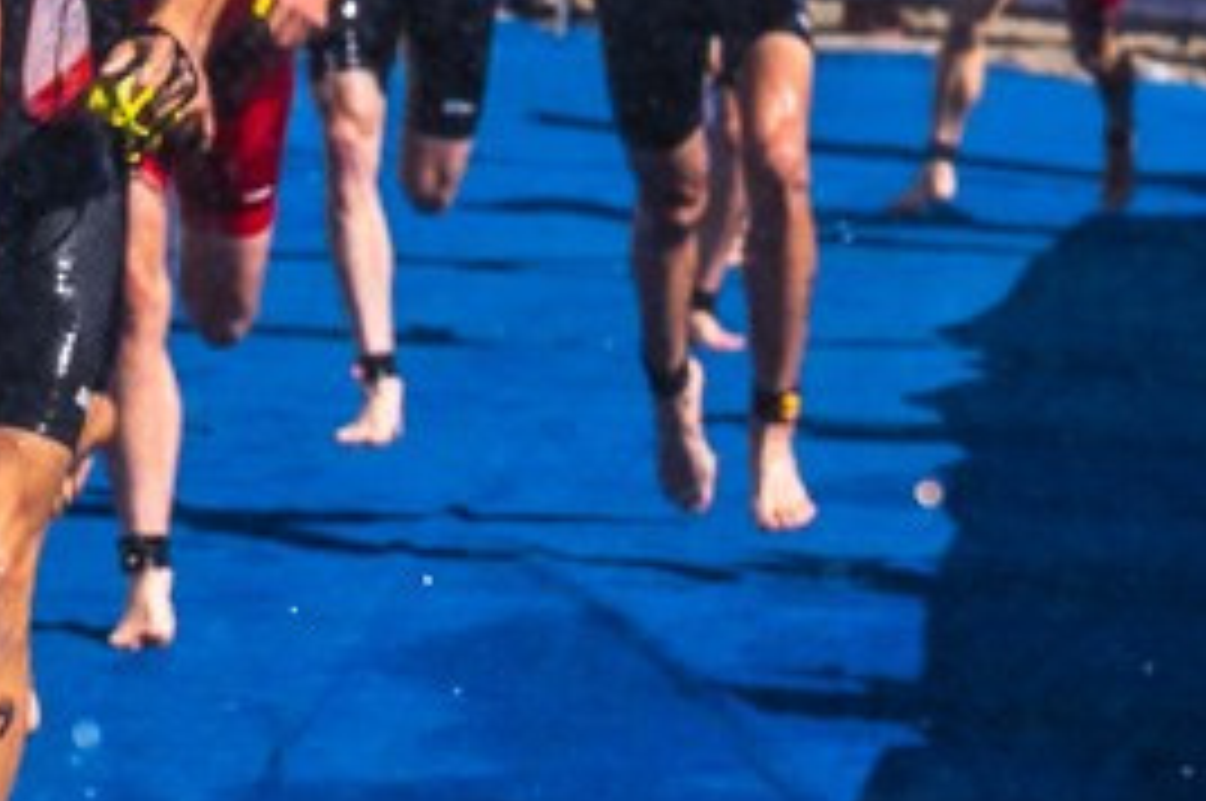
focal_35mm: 368
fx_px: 12313
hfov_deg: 5.5
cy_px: 74
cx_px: -756
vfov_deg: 3.7
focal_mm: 77
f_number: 7.1
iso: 100
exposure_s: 1/1000
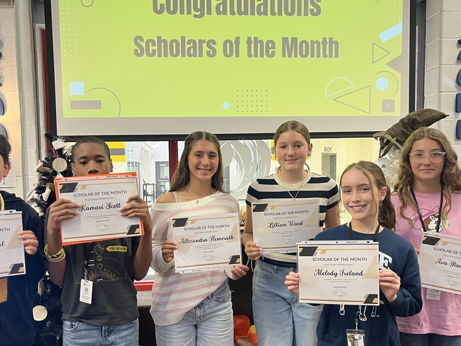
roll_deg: +0.5
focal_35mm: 36
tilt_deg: -4.2
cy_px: 205
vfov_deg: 39.5
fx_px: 479
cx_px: 221
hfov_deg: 51.3
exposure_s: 1/60
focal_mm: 5.1
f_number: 1.6
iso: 160
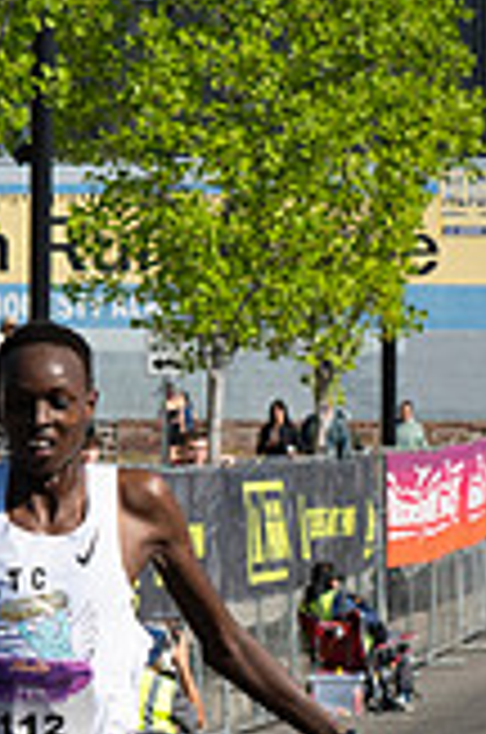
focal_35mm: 322
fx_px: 6548
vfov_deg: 6.4
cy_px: 671
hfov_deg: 4.2
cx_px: 4
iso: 500
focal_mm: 70
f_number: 8
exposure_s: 1/1600
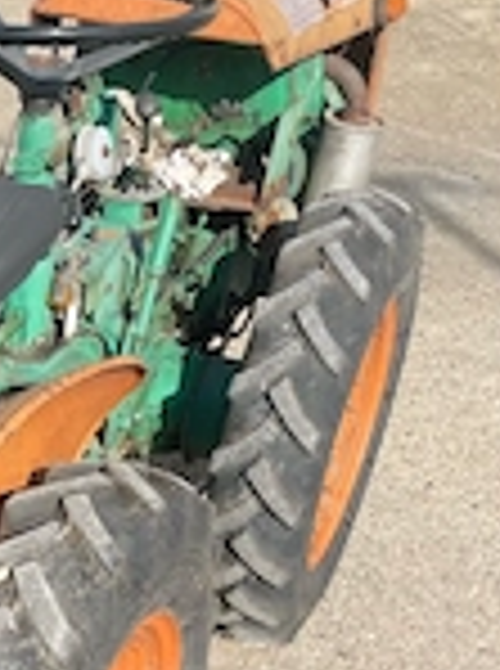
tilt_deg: -38.8
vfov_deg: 25.5
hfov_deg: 19.5
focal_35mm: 70
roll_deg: -0.7
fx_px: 1354
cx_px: -126
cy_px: 760
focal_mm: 4.2
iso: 32
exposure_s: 1/1916
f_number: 1.6
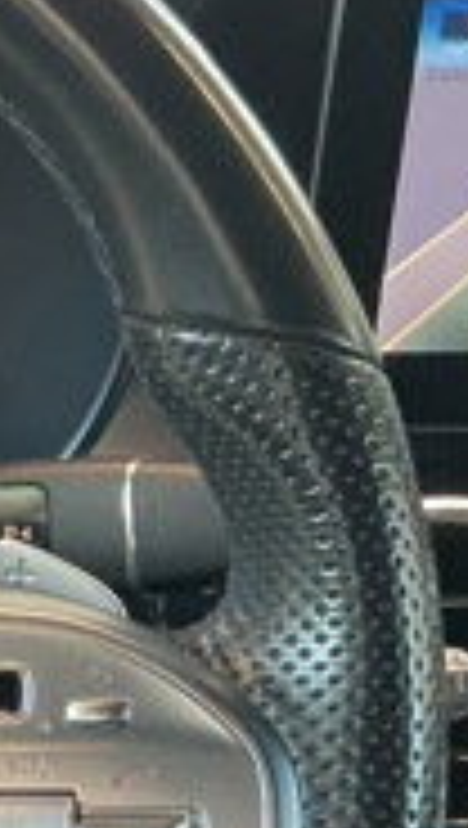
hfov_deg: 8.2
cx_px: -657
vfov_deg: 15.5
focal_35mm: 137
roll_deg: -1.3
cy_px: 724
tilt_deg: -27.0
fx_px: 3011
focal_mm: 3
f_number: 1.8
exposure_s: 1/40
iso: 200
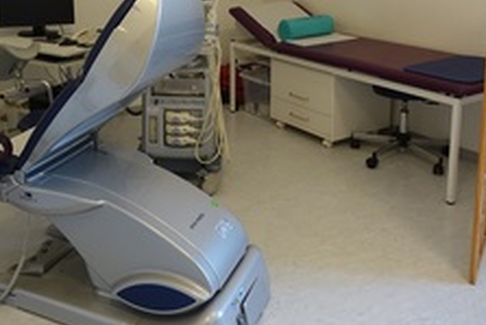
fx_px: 581
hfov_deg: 43.8
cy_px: 45
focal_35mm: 43
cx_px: 118
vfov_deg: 30.1
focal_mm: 8.8
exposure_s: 1/30
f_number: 2.8
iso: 500
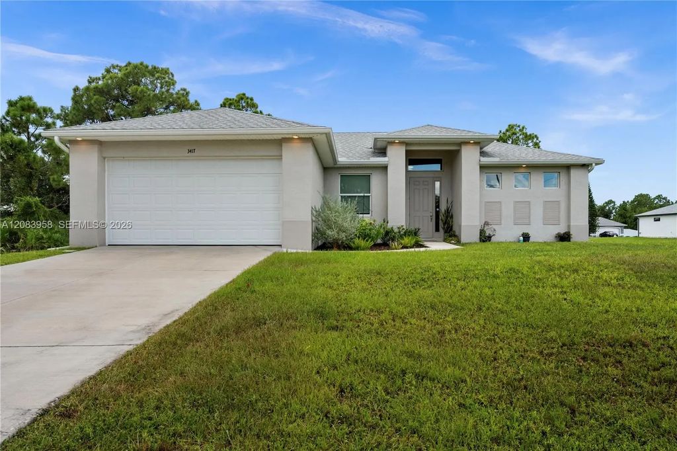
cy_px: 226
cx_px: 338
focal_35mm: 24
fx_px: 451
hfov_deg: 73.8
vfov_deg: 53.1
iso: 400
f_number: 9
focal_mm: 24
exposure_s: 1/100
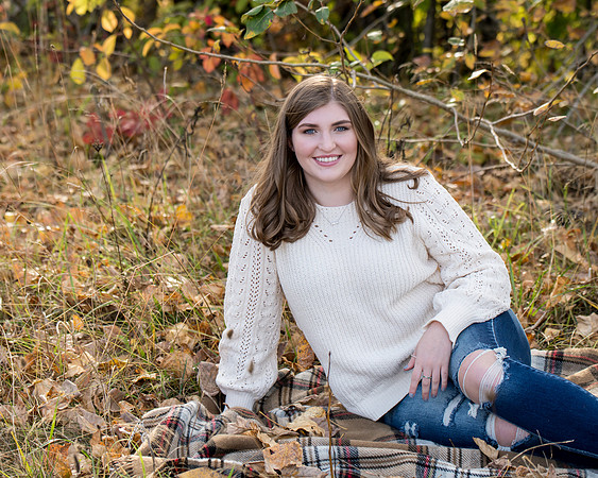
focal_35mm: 108
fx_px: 1907
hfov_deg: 17.8
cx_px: 230
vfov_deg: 14.3
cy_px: 192
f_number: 4
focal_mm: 80
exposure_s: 1/500
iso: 200
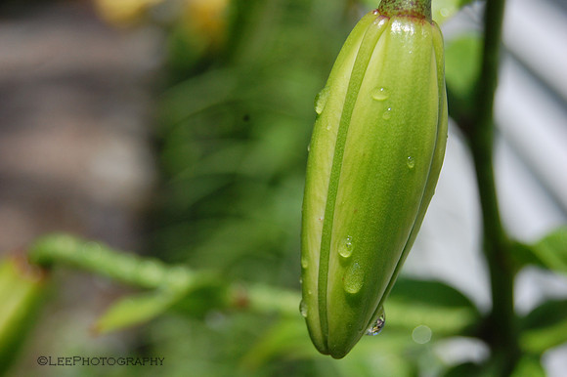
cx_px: 284
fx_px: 1299
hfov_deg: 24.6
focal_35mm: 82
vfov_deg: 16.5
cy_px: 188
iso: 400
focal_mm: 55
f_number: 8
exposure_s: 1/1000
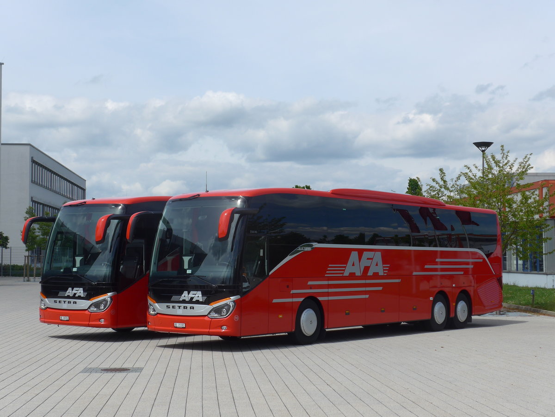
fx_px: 946
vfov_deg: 24.8
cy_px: 208
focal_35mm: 59
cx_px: 278
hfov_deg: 32.7
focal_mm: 12
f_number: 3.5
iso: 80
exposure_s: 1/1300
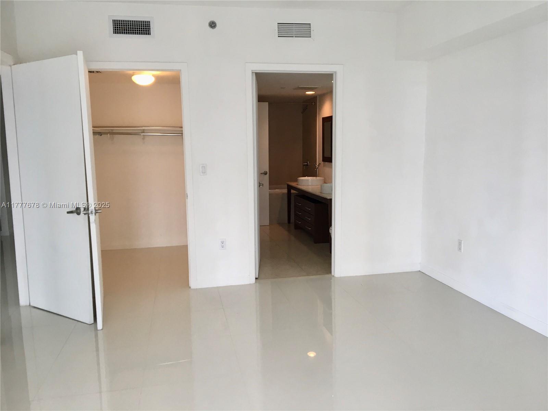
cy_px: 206
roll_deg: +0.1
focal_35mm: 29
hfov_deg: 61.7
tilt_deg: -7.1
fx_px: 459
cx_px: 274
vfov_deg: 48.2
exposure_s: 1/40
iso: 25
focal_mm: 4.15
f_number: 2.2
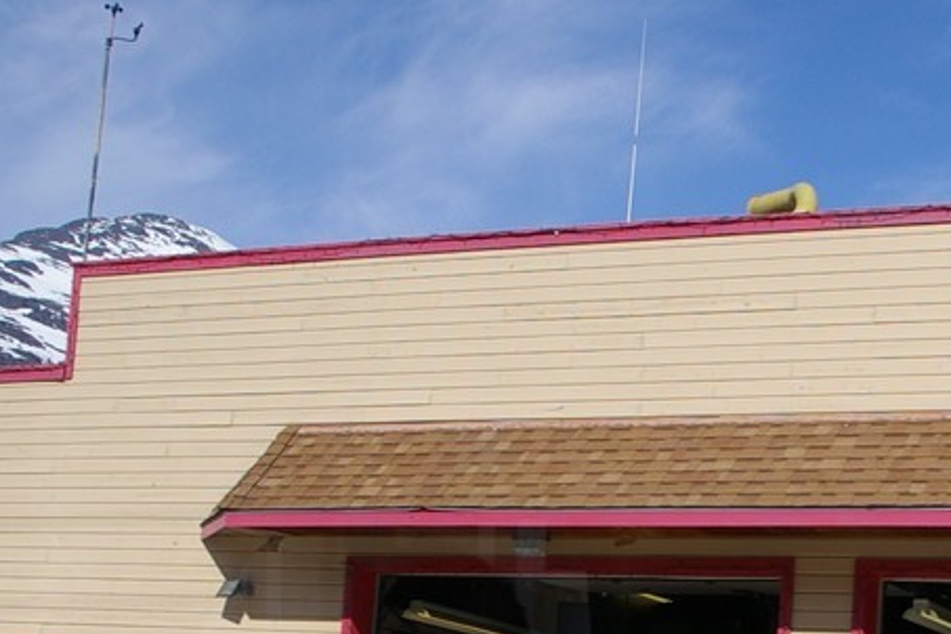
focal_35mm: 77
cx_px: 683
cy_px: 586
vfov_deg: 17.4
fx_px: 2034
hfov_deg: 26.1
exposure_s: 1/250
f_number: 6.7
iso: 200
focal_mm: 18
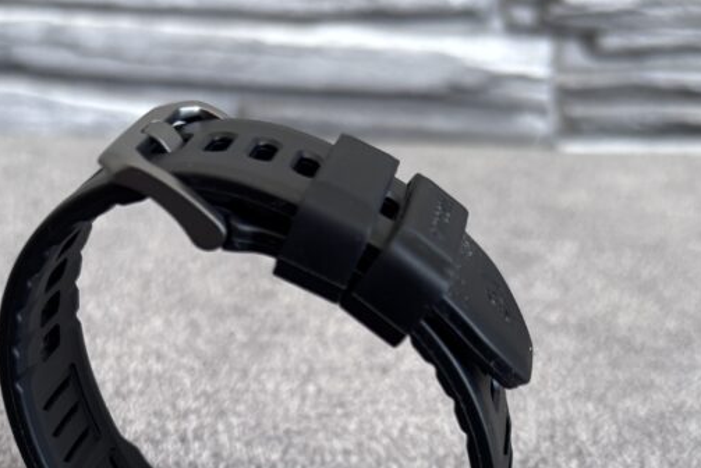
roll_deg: -4.2
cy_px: 524
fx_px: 1072
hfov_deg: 36.1
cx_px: 283
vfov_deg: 23.1
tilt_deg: -33.2
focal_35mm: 55
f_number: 1.6
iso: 250
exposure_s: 1/60
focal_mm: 5.96
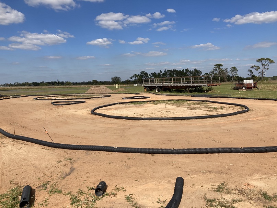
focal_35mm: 28
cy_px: 104
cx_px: 138
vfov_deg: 49.7
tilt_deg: -4.6
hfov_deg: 63.5
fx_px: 224
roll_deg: +0.5
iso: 20
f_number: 1.8
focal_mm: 3.99
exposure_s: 1/3436
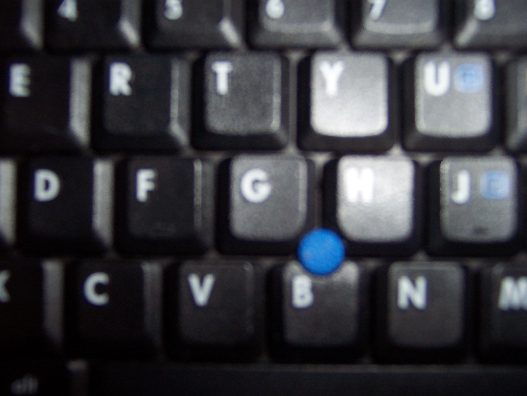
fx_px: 548
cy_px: 198
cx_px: 264
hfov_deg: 51.4
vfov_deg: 39.7
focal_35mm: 36
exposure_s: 1/60
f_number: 2.8
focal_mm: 5.6
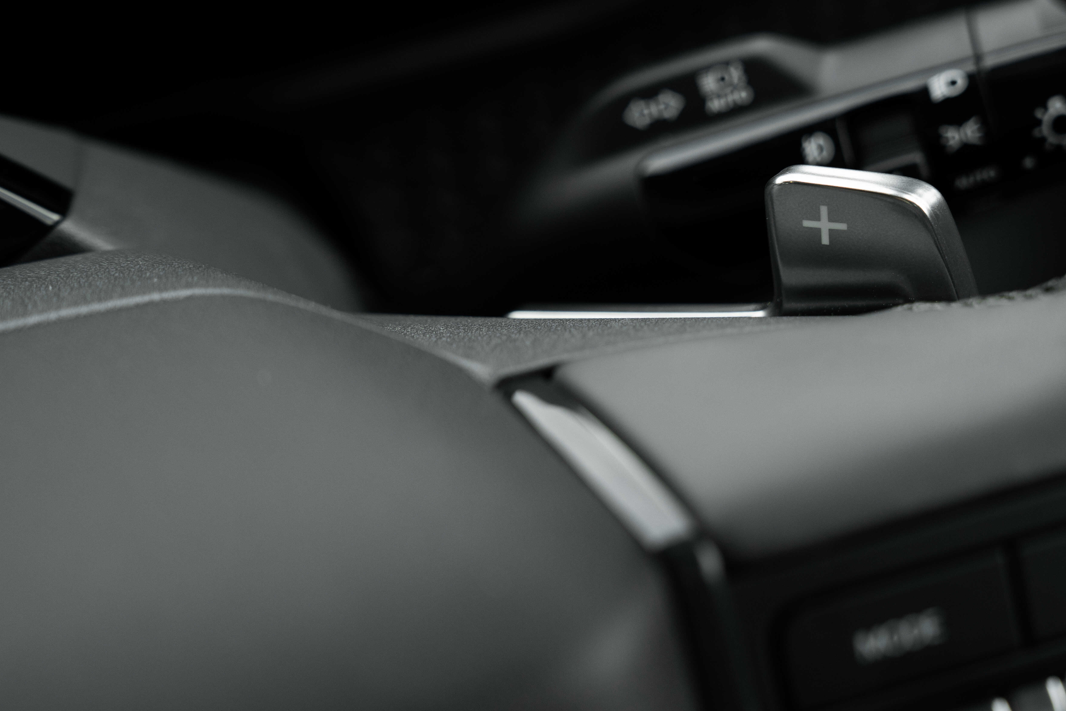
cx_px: 705
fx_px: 2161
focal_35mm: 73
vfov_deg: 18.6
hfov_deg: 27.5
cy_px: 258
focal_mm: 52
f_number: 3.5
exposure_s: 1/400
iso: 800
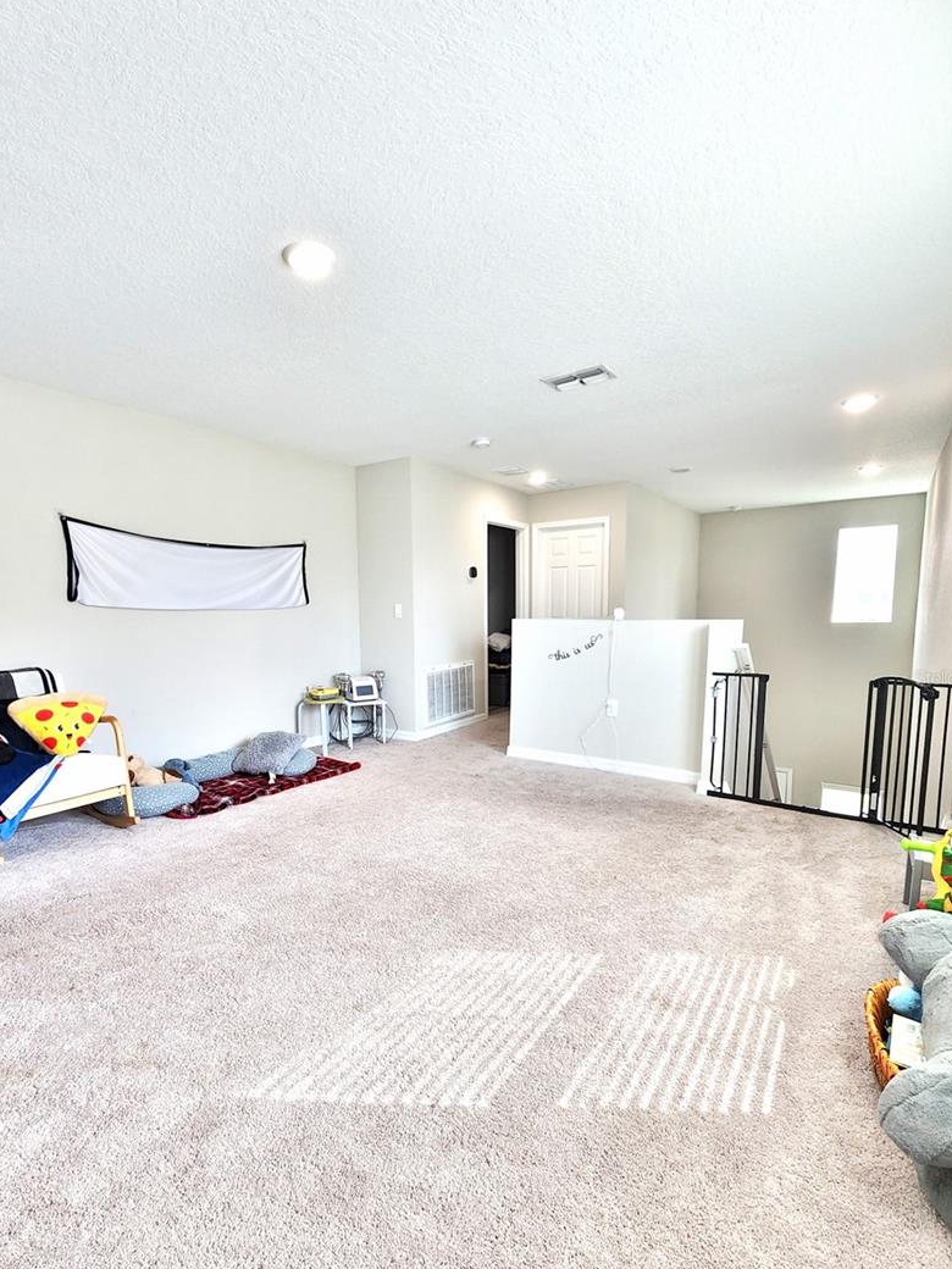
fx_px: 550
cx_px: 453
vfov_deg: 98.0
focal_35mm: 15
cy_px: 677
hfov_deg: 81.7
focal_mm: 2.2
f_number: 2.2
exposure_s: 1/120
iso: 80
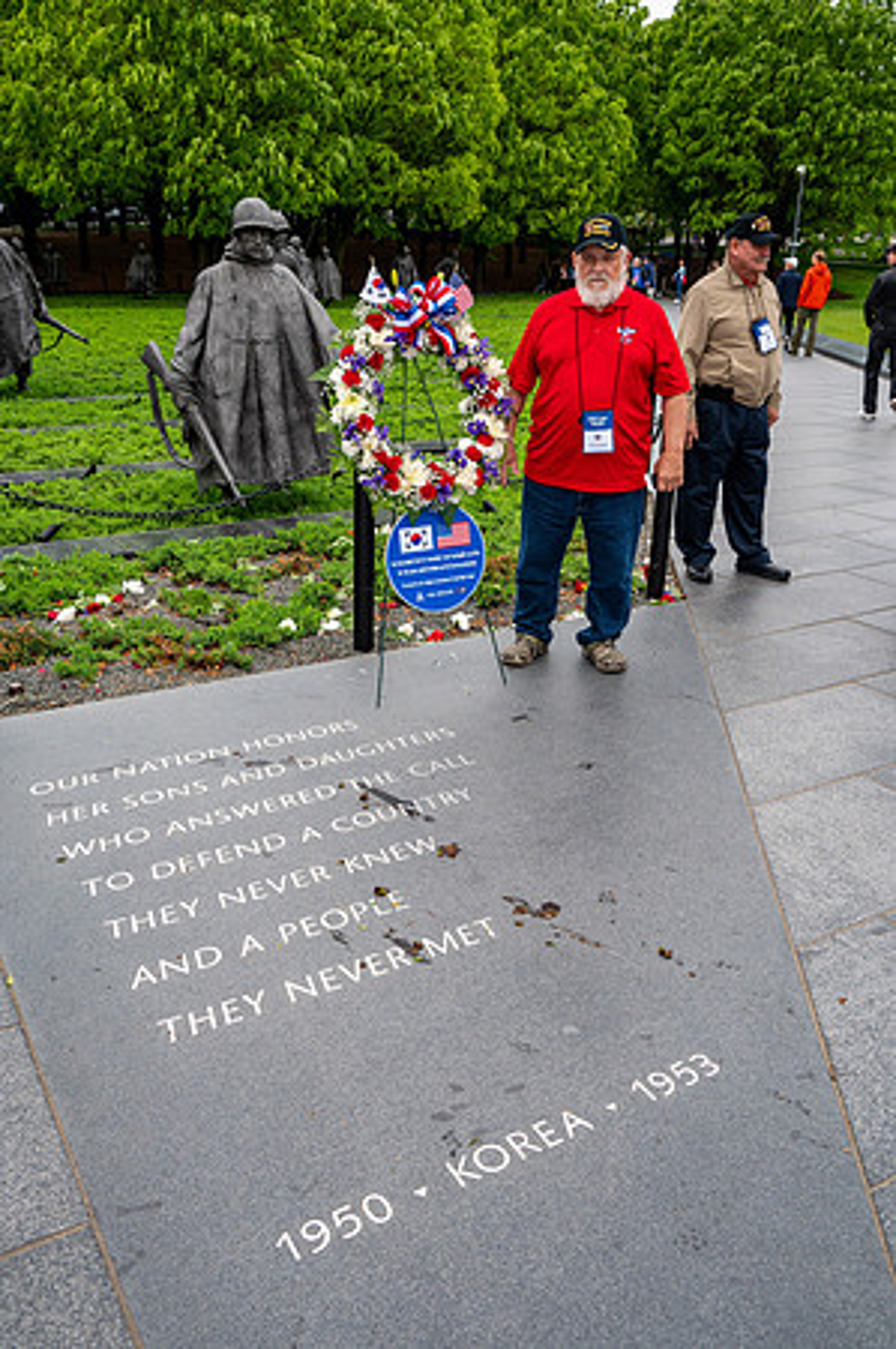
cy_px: 674
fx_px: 1123
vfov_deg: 62.0
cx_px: 448
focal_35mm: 30
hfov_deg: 43.5
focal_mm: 30
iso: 900
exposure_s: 1/640
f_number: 8
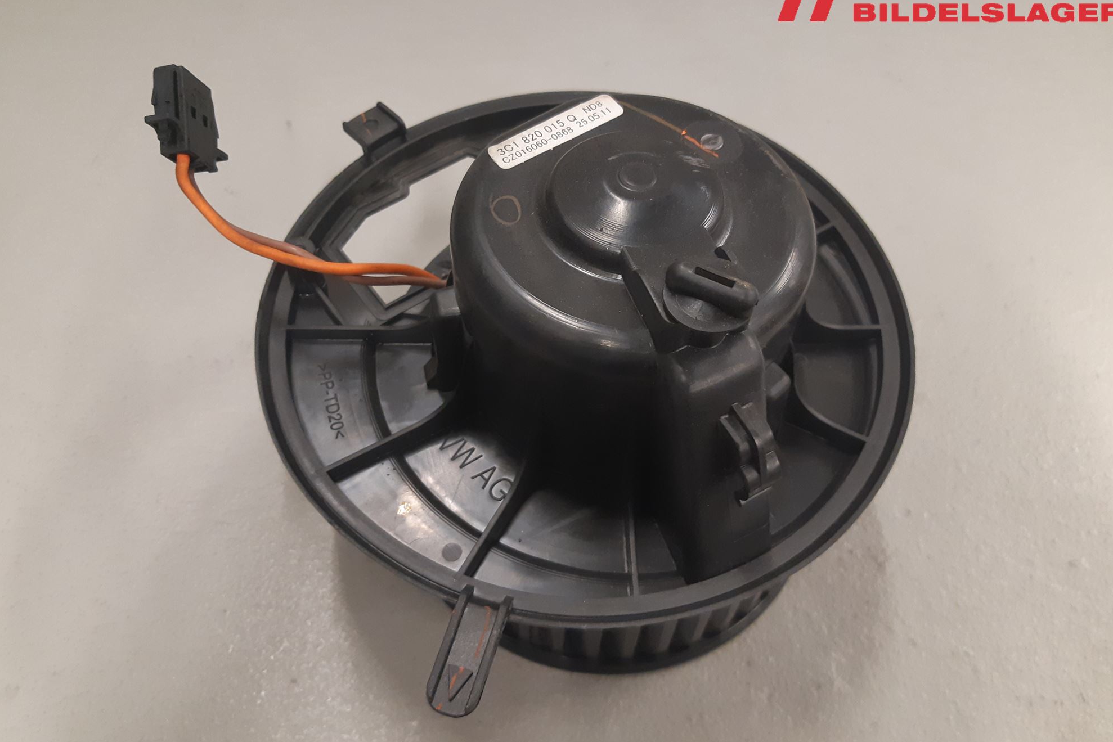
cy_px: 358
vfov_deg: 46.4
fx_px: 866
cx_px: 547
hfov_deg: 65.5
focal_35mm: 28
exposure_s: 1/50
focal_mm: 3.93
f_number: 1.7
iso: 200
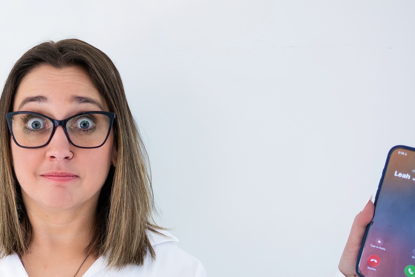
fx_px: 980
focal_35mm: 85
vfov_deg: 15.9
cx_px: 31
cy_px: 247
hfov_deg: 23.2
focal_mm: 24
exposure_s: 1/160
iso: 64
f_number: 1.7
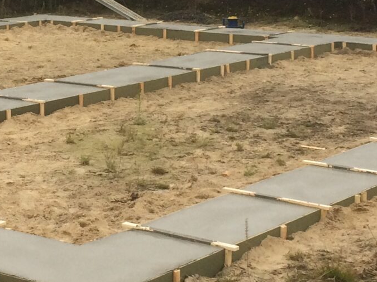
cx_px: 30
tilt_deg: -5.5
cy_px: 9
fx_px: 1198
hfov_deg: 17.6
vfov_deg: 13.3
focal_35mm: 110
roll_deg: -0.4
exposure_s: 1/363
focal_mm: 4.15
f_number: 2.2
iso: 32
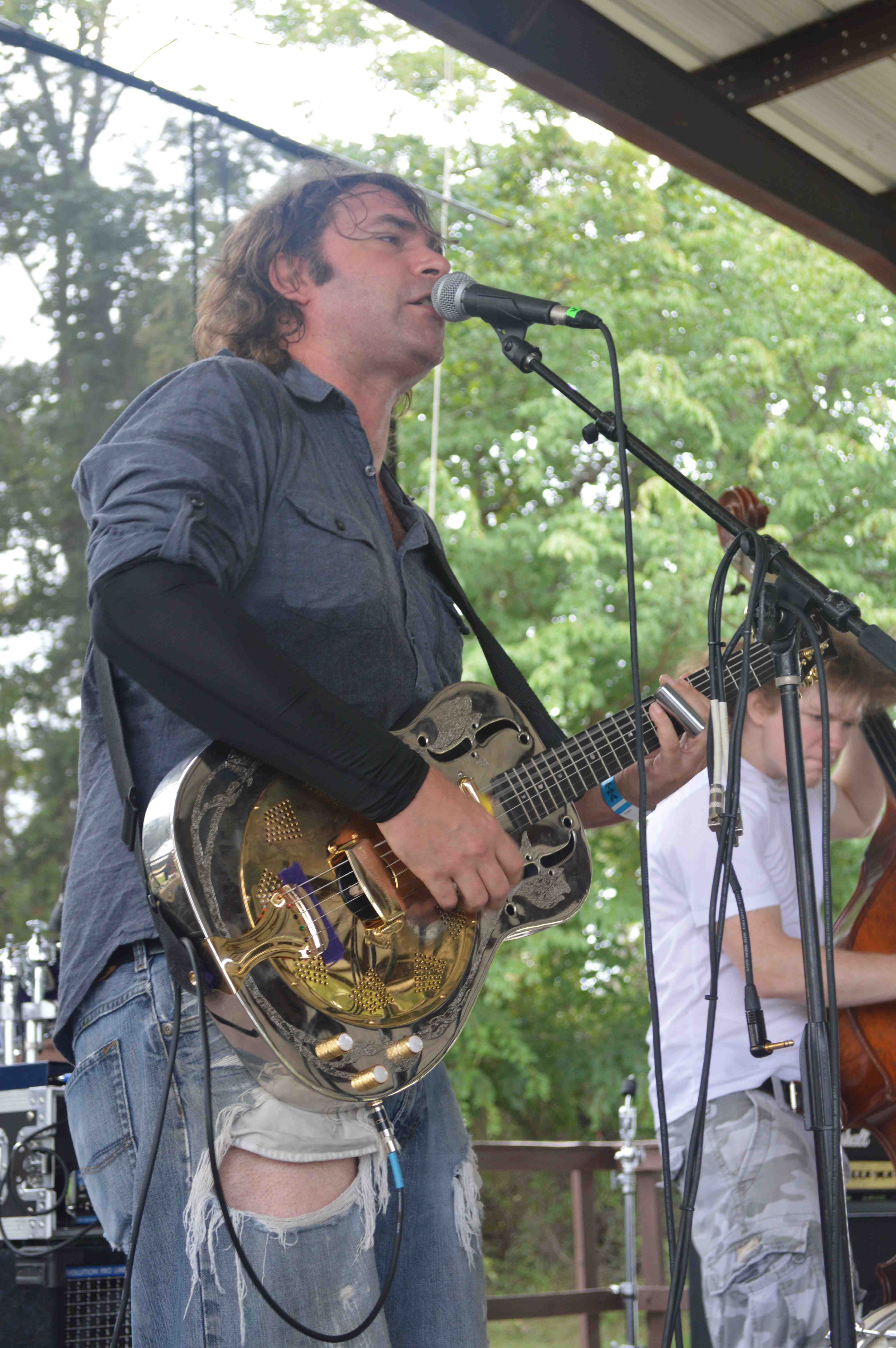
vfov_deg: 30.5
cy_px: 674
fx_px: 2468
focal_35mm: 66
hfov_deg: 20.6
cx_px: 448
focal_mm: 44
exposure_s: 1/125
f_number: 5.6
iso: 400
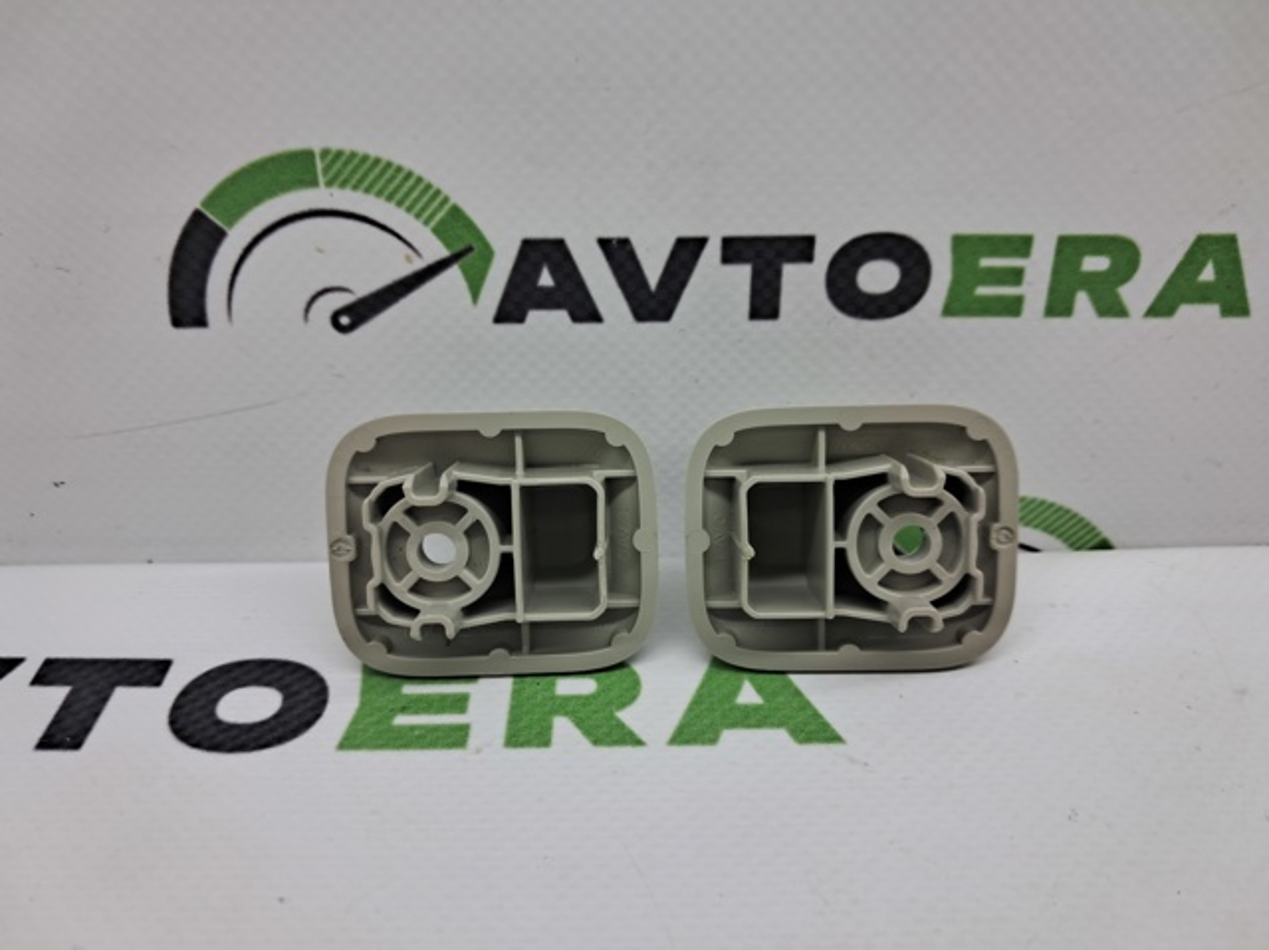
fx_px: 989
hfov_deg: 65.4
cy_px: 475
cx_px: 634
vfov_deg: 51.3
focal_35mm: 27
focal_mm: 4
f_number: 1.8
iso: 50
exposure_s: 1/100
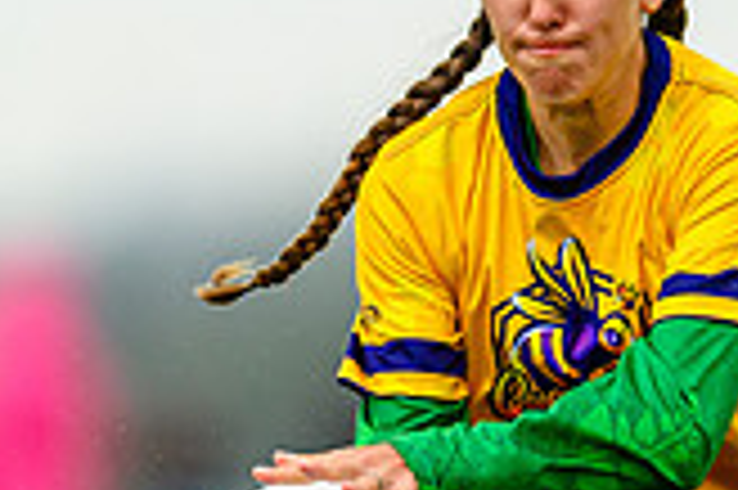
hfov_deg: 1.2
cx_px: 442
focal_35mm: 1783
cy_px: 265
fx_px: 36514
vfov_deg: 0.8
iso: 320
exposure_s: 1/1250
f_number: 3.2
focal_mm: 400
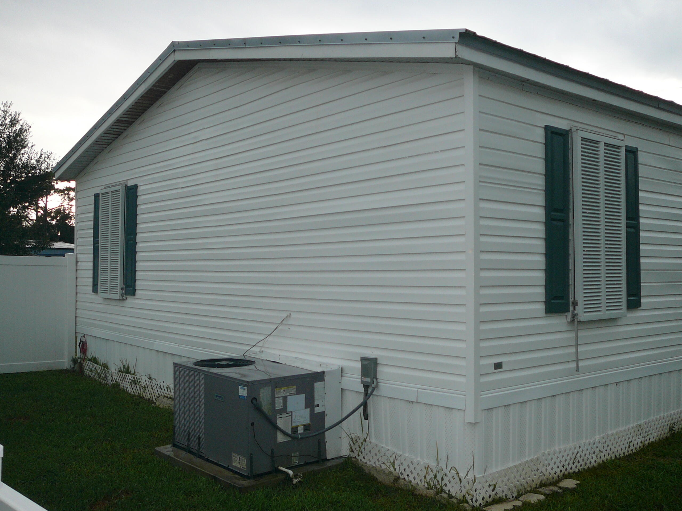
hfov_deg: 52.6
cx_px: 341
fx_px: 690
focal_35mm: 35
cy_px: 256
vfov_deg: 40.7
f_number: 2.8
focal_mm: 5.2
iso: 80
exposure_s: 1/100
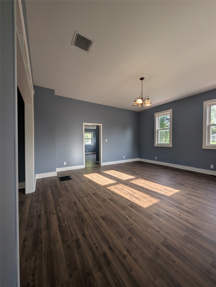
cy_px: 144
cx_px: 108
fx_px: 100
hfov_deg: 94.7
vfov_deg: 110.4
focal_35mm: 12
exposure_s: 1/222
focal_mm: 2.02
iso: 52
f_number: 1.7
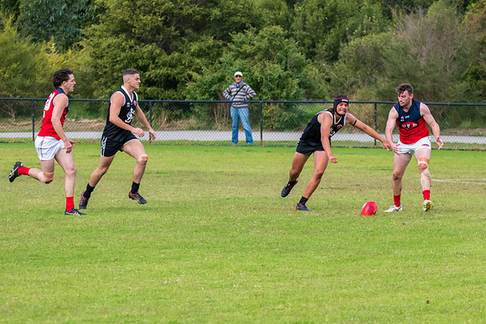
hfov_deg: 6.2
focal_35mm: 331
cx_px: 347
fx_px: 4465
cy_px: 68
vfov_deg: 4.2
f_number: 8
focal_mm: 200
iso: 1250
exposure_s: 1/1600
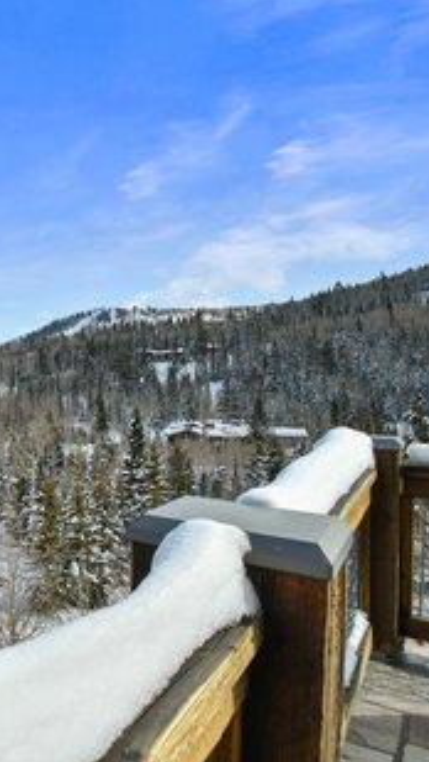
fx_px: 525
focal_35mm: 26
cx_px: -143
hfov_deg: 32.2
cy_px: 390
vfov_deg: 71.9
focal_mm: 11
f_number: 8
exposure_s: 1/640
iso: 125
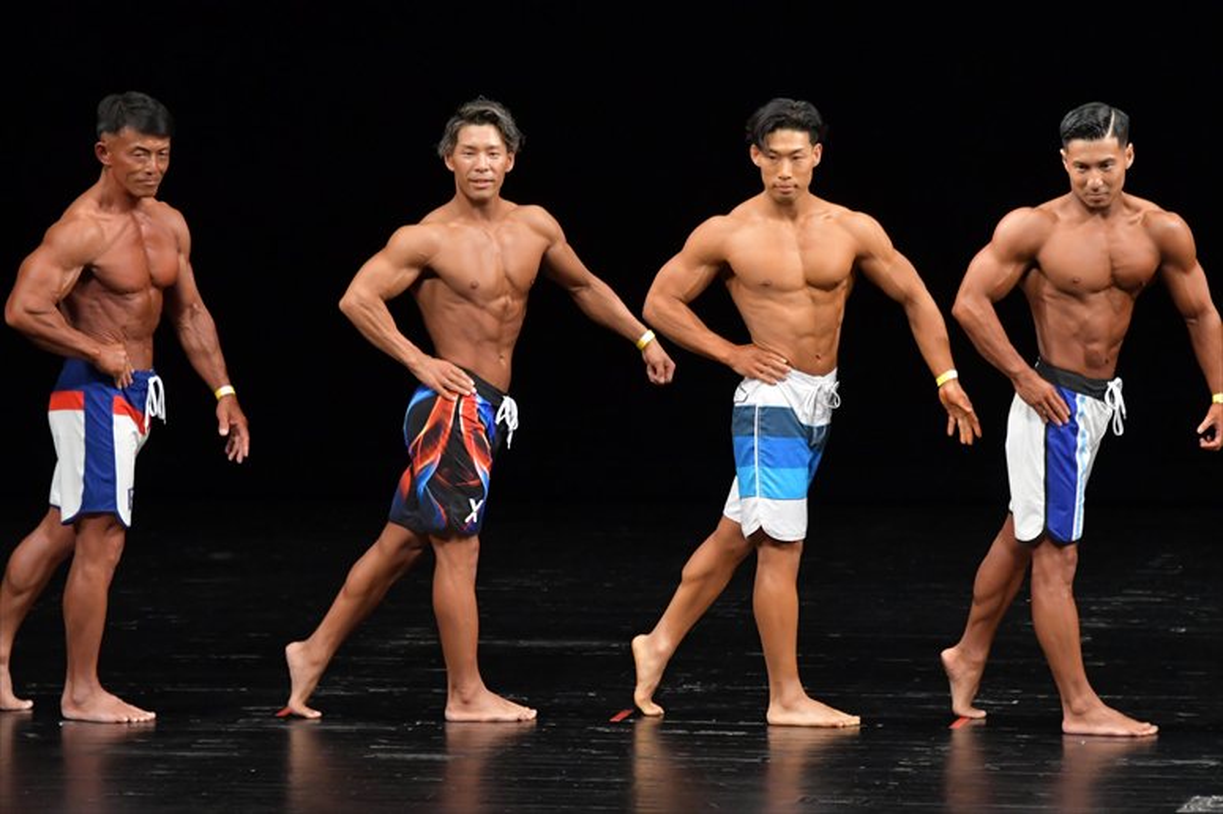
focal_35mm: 270
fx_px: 9168
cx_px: 612
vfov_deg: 5.1
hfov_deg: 7.6
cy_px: 407
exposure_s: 1/400
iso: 3200
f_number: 5.6
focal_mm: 180
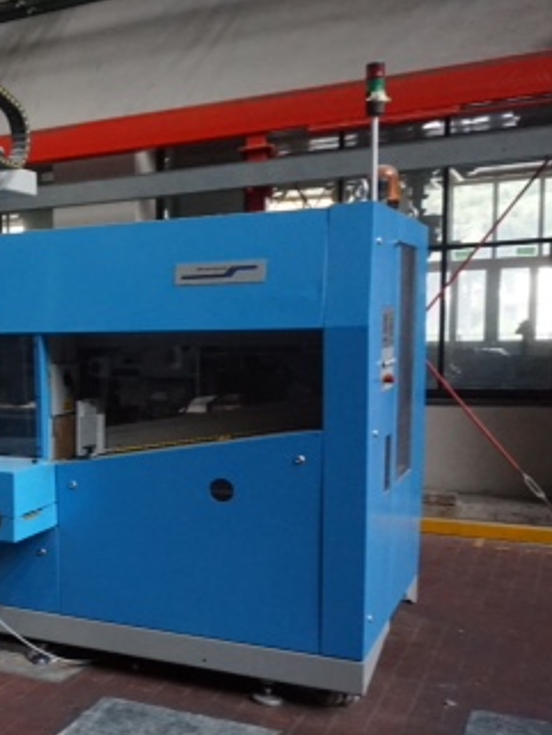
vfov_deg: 41.1
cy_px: 421
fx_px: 977
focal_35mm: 46
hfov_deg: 26.4
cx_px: -179
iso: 2000
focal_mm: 16
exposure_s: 1/160
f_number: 3.5
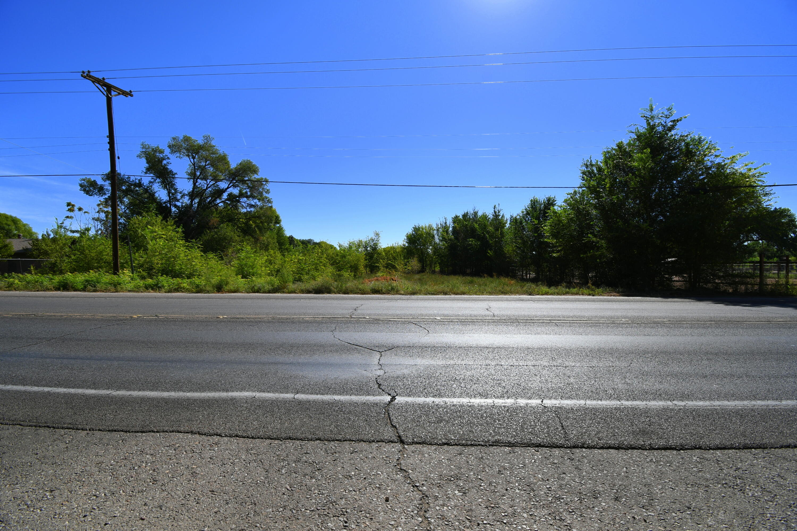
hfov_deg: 100.4
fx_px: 332
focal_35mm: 15
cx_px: 398
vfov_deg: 77.3
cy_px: 266
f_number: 8
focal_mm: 10
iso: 100
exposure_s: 1/320
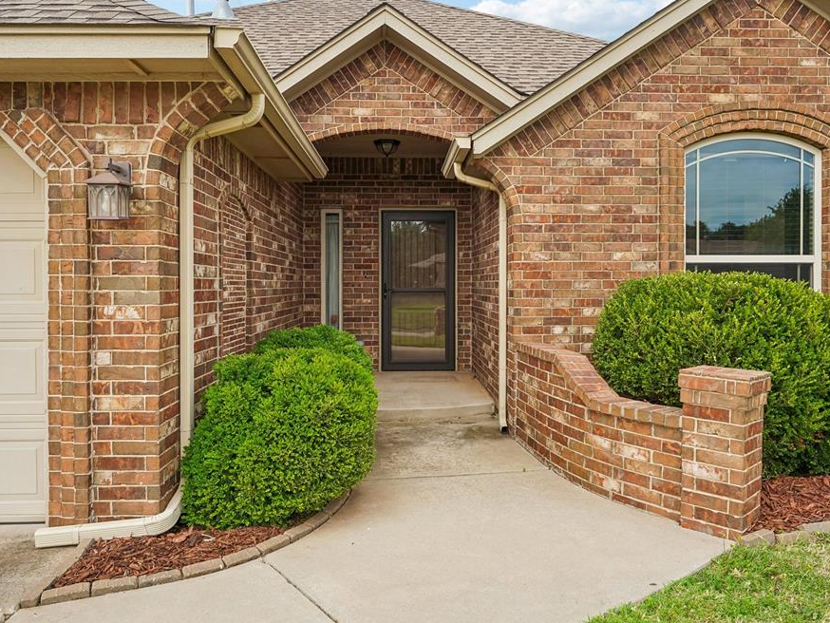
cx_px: 415
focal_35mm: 27
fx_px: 648
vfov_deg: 51.4
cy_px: 308
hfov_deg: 65.3
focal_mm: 24
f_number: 9
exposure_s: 1/60
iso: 100
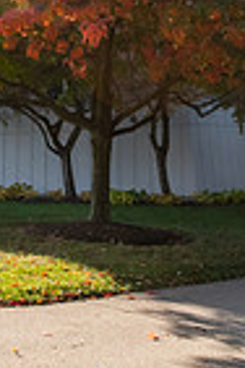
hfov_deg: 19.5
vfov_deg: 27.9
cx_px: 117
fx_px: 715
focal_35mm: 70
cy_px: 43
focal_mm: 17
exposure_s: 1/160
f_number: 18
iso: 800
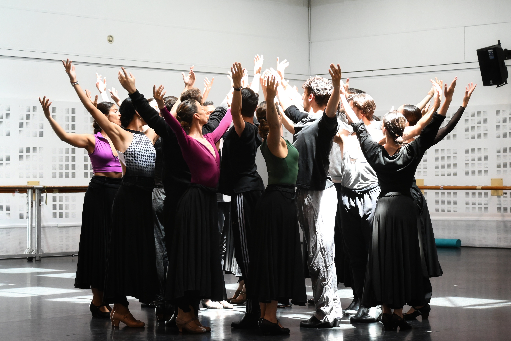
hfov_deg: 23.4
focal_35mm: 87
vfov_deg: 15.7
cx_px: 256
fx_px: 1235
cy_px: 170
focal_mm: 58
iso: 5000
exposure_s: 1/400
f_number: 4.5
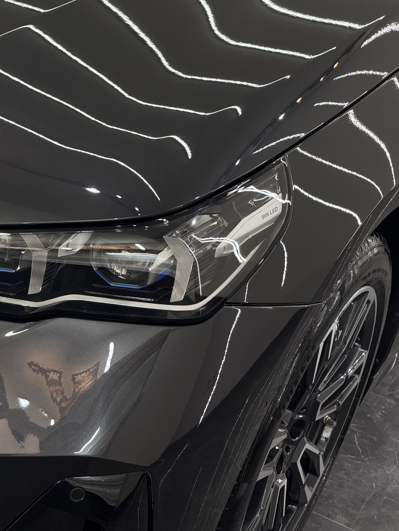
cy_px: 266
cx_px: 200
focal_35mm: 120
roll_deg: -17.3
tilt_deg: -21.2
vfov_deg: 16.4
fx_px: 1844
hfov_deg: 12.3
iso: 200
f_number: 2.8
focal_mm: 15.66
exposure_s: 1/100
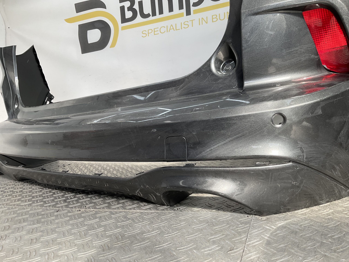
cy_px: 131
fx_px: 292
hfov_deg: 61.7
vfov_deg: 48.2
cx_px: 174
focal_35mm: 29
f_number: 1.8
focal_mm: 3
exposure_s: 1/216
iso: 16
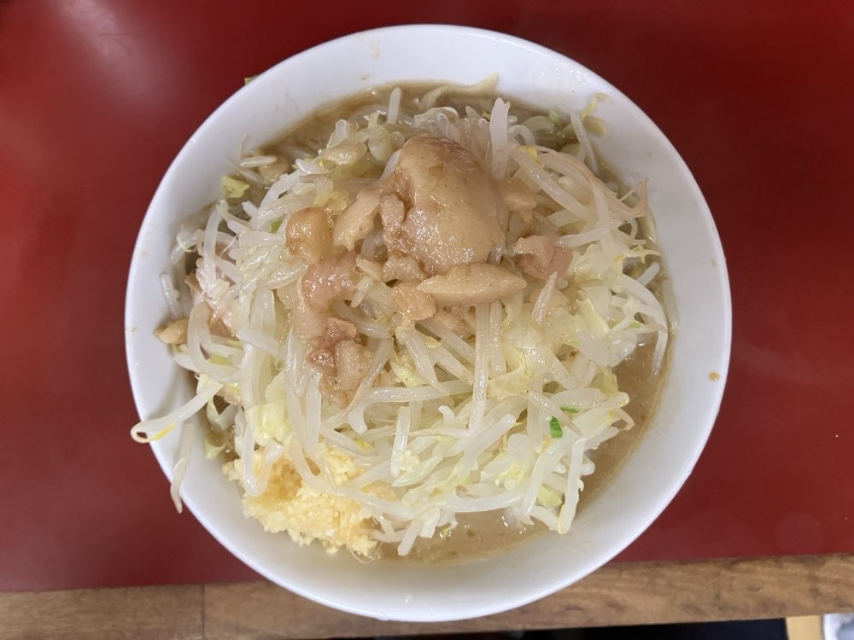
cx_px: 427
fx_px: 691
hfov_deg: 63.4
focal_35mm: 28
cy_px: 320
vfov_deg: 49.7
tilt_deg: -79.3
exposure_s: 1/60
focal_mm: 3.99
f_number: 1.8
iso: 250
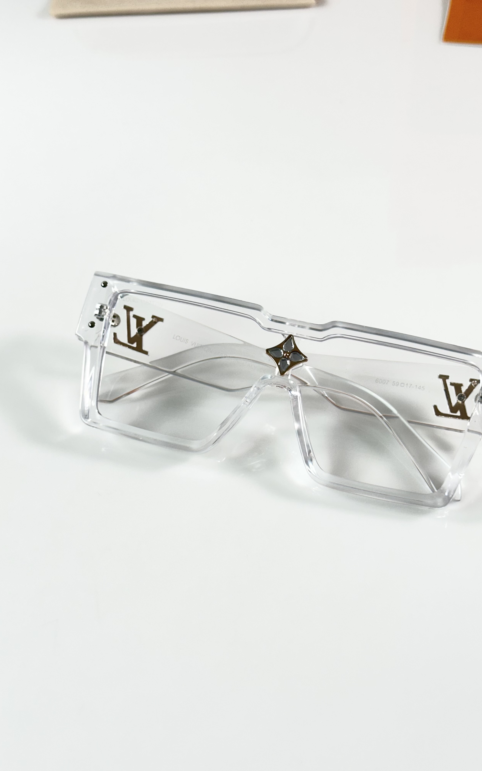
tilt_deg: -46.0
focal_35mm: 51
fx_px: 1072
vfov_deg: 39.6
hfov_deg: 25.3
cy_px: 386
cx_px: 271
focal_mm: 6.86
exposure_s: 1/100
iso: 50
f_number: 1.78
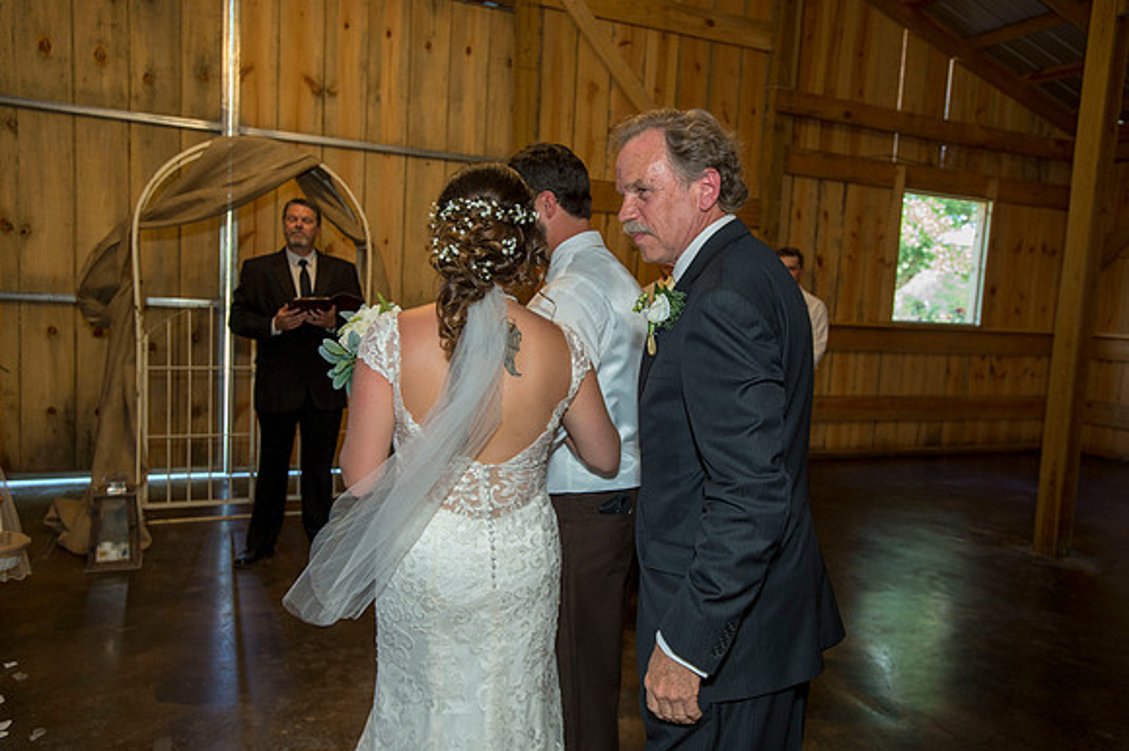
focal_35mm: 26
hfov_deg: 69.4
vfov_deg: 49.5
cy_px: 376
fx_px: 815
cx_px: 564
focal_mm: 26
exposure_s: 1/125
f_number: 5
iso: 1600
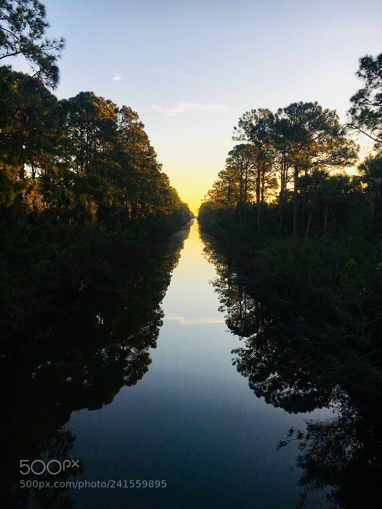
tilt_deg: -4.7
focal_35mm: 29
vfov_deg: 61.7
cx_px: 191
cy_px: 254
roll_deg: +0.6
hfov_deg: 48.2
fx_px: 427
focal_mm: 4.15
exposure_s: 1/418
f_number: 2.2
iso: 25
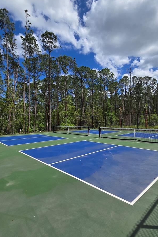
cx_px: 90
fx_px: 118
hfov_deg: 67.1
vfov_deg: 90.0
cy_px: 121
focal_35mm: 18
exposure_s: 1/4010
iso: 50
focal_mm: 2.2
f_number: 2.2
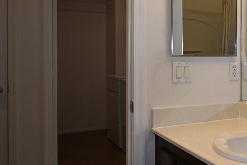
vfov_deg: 27.4
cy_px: 61
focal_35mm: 49
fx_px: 336
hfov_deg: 35.5
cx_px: 259
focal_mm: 12
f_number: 4
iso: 160
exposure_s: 1/60
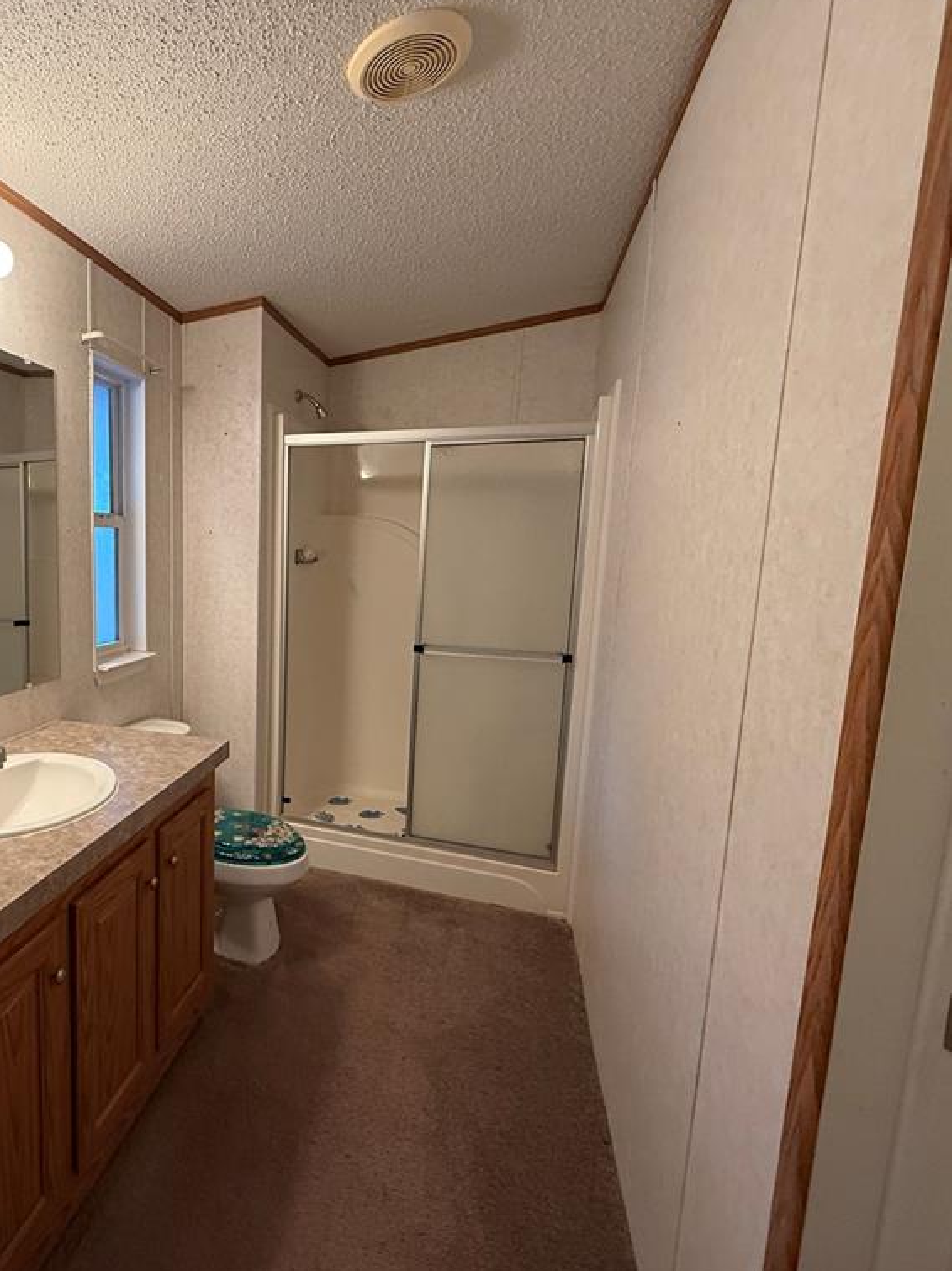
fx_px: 697
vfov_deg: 84.7
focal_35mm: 19
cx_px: 200
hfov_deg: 63.2
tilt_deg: -6.9
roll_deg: +0.3
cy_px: 635
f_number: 2.2
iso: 320
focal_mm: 2.22
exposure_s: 1/60
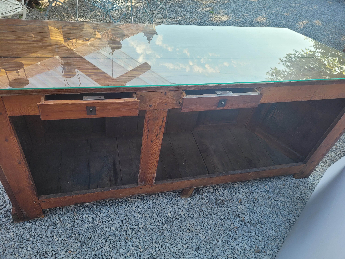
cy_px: 130
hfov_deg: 67.3
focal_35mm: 26
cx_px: 172
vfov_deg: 53.1
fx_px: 259
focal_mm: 5.4
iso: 40
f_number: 1.8
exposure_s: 1/244
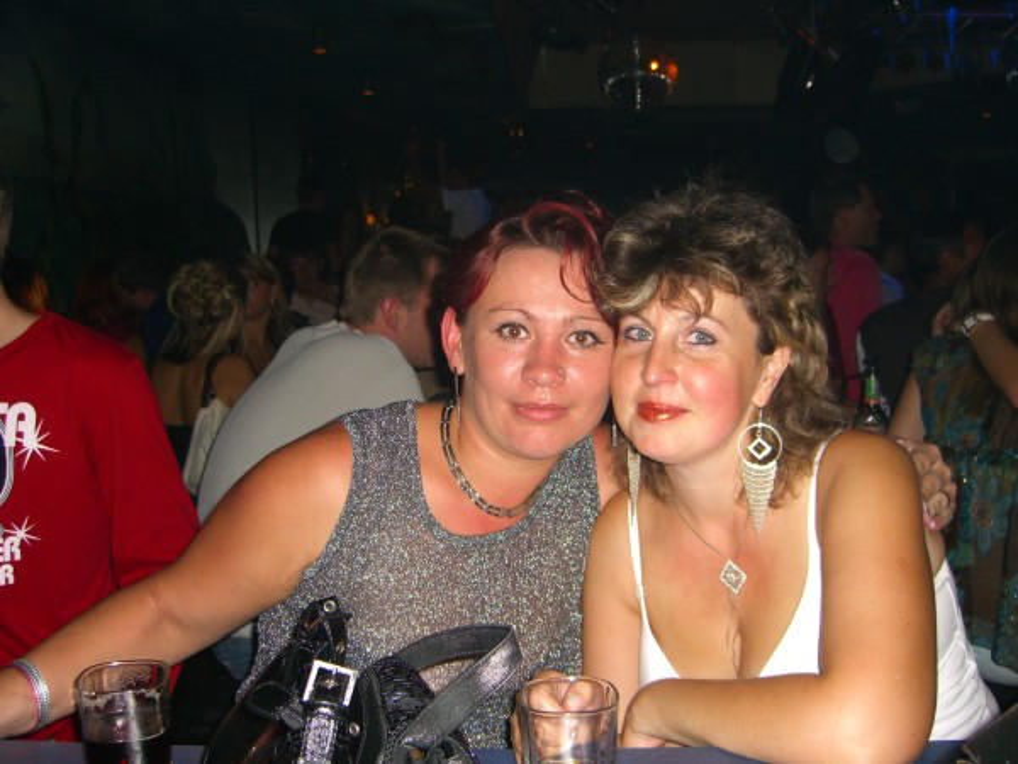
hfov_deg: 49.0
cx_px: 509
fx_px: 1118
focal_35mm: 38
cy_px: 382
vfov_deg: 37.7
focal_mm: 7.9
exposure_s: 1/60
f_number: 2.8
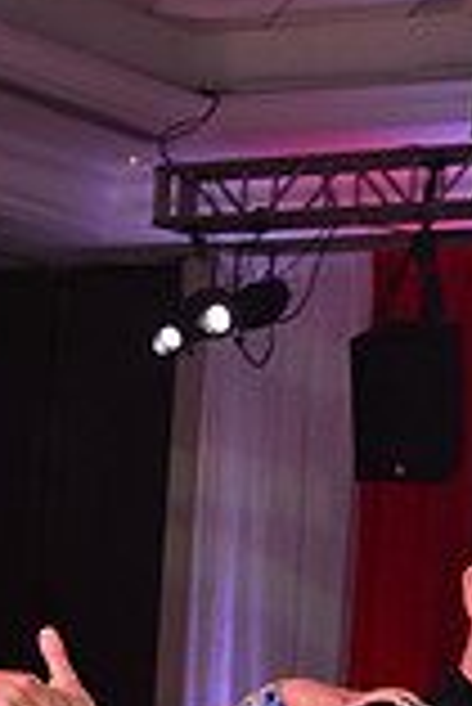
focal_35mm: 258
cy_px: 1021
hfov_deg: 5.3
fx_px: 5062
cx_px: 232
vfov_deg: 7.8
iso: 2500
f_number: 7.1
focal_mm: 70
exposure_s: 1/320
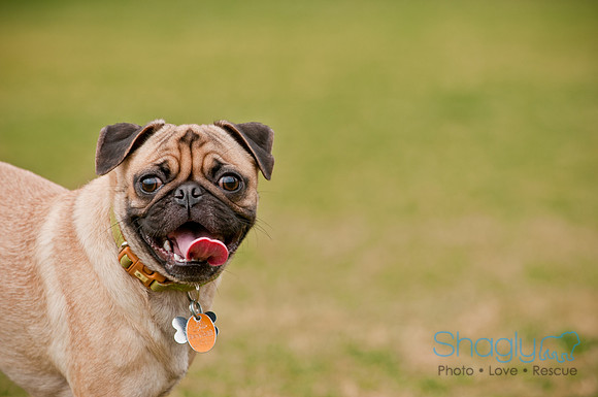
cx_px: 299
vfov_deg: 4.6
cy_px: 198
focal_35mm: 300
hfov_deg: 6.9
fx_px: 4976
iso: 200
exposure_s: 1/500
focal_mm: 200
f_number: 5
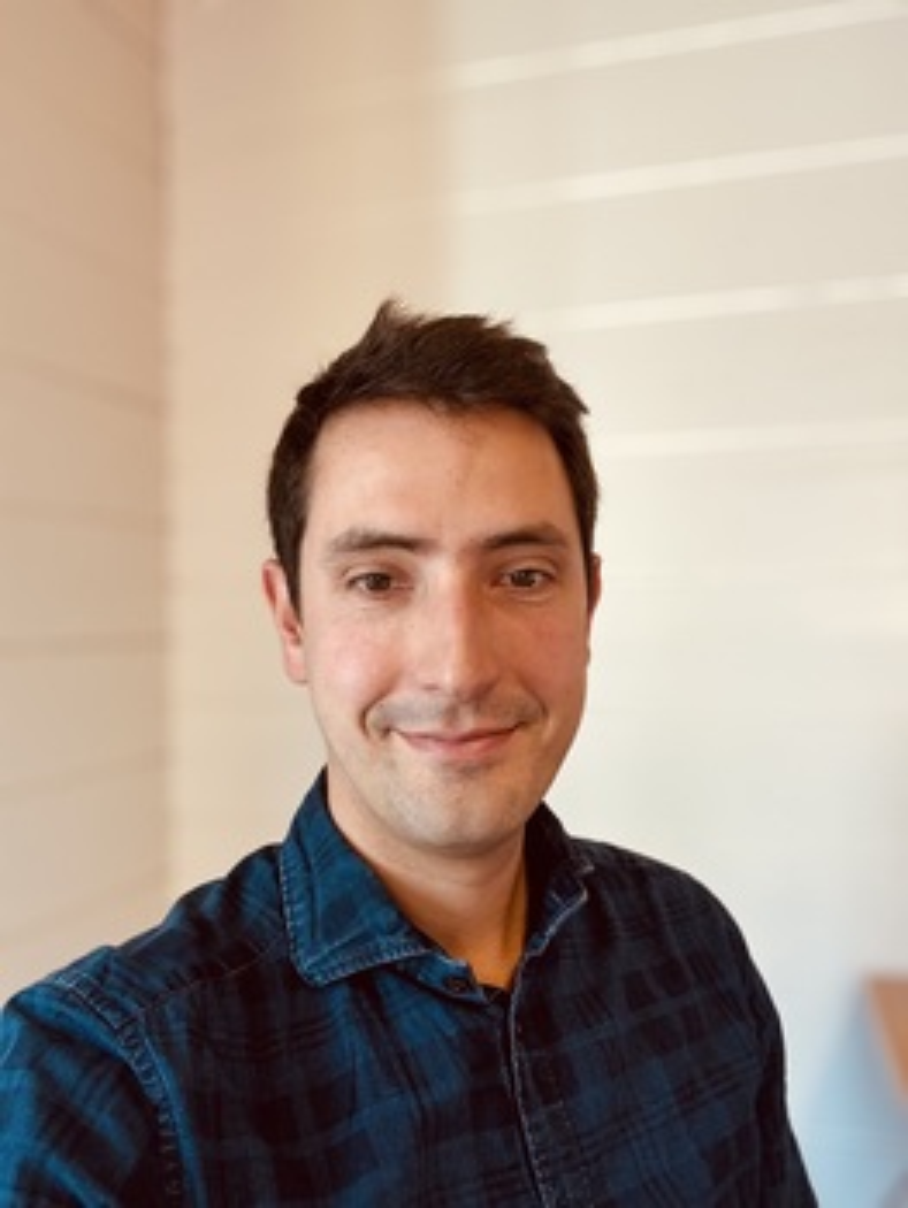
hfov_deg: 46.8
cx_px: 454
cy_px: 604
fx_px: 1048
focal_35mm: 30
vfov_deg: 59.9
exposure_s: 1/50
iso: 100
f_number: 1.9
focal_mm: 2.69
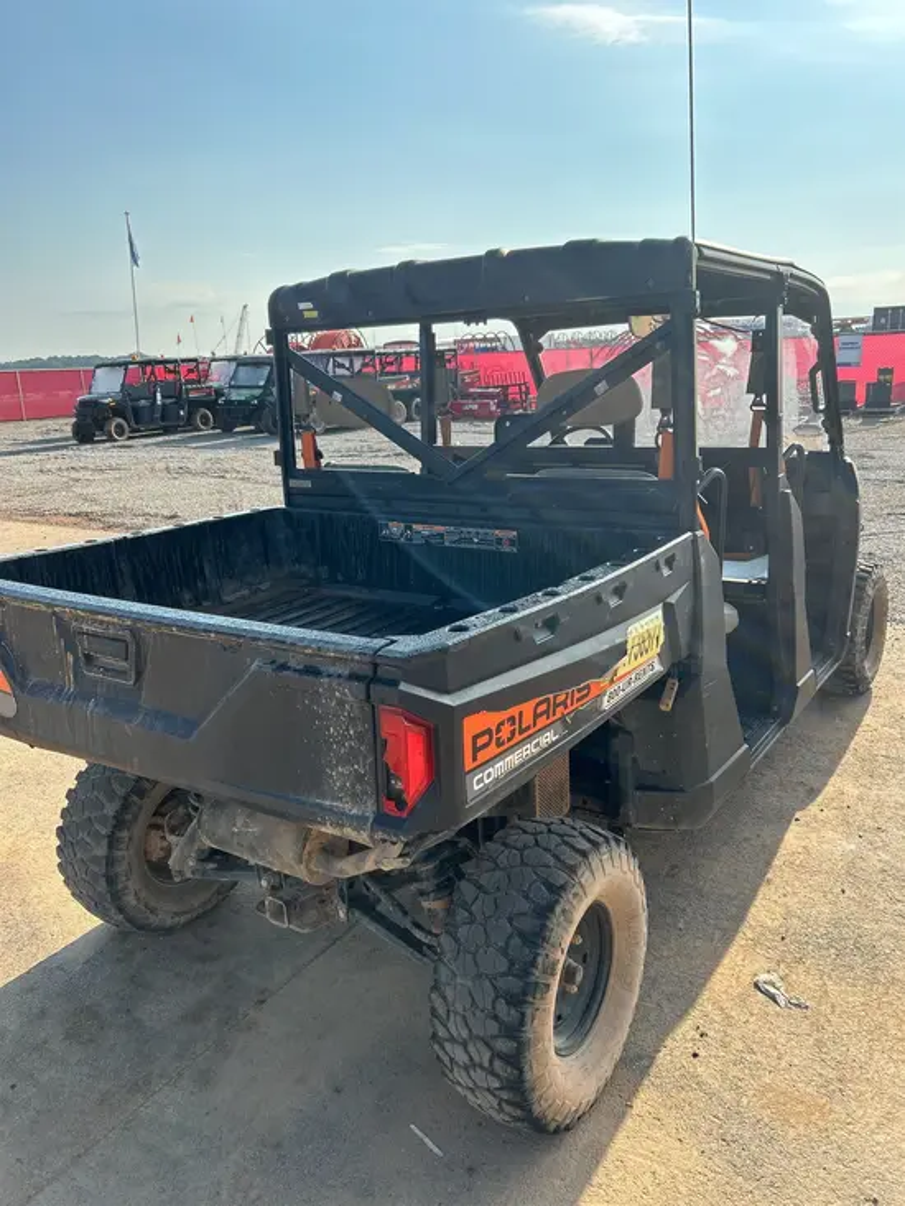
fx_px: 906
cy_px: 603
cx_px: 452
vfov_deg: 67.3
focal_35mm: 26
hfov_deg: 53.1
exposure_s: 1/2208
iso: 50
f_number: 1.5
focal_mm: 5.7
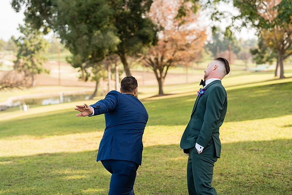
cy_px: 98
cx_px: 146
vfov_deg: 27.0
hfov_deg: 39.6
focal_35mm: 50
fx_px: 406
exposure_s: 1/2000
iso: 320
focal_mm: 50
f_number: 2
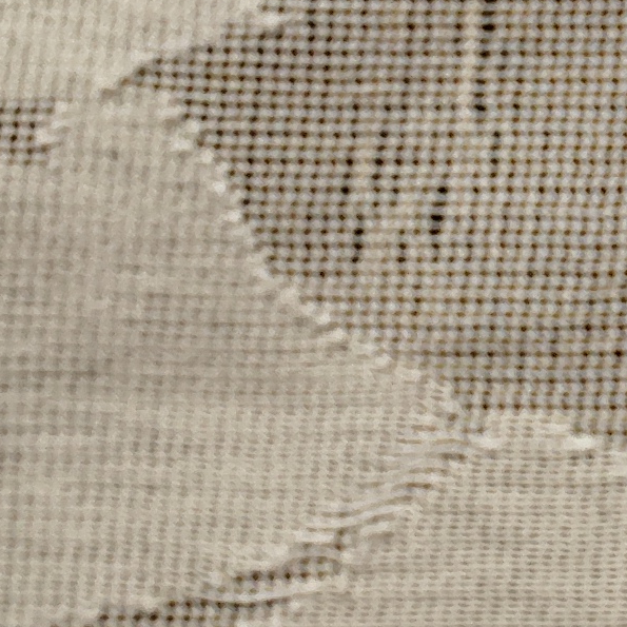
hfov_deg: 13.0
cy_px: 45
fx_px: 2582
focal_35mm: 126
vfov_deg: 13.7
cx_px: 974
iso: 125
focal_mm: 2.78
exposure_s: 1/100
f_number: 2
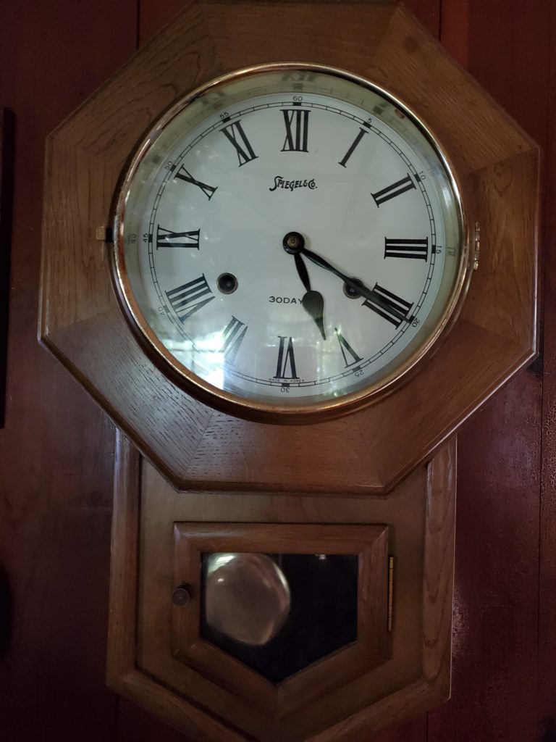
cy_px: 371
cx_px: 278
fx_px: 557
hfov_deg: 53.1
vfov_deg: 67.3
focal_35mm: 26
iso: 640
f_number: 1.5
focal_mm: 4.3
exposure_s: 1/12
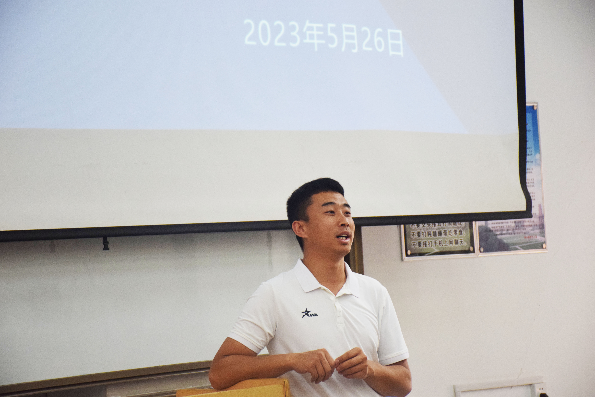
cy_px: 198
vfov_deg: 11.4
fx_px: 1983
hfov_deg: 17.1
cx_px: 298
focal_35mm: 120
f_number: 5.3
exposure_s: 1/125
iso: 1100
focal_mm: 80
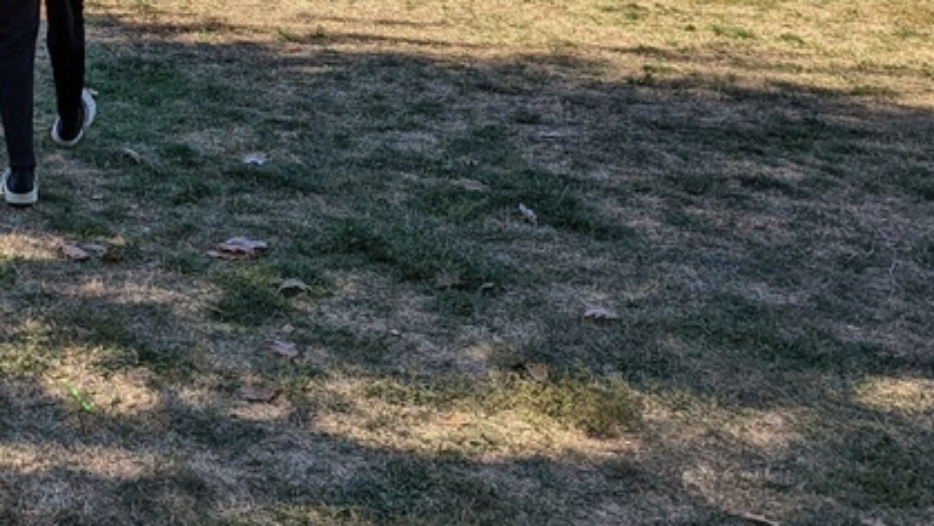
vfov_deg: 18.2
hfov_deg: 28.7
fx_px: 1586
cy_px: -48
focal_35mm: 64
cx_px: -169
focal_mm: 6.81
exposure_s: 1/1550
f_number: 1.85
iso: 45
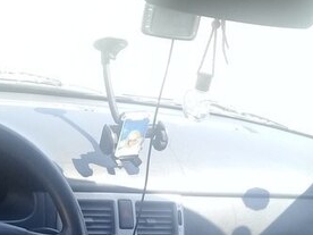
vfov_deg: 19.1
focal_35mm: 74
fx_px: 669
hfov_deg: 26.1
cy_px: 258
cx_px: 91
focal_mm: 3.3
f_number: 2.2
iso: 50
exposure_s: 1/131
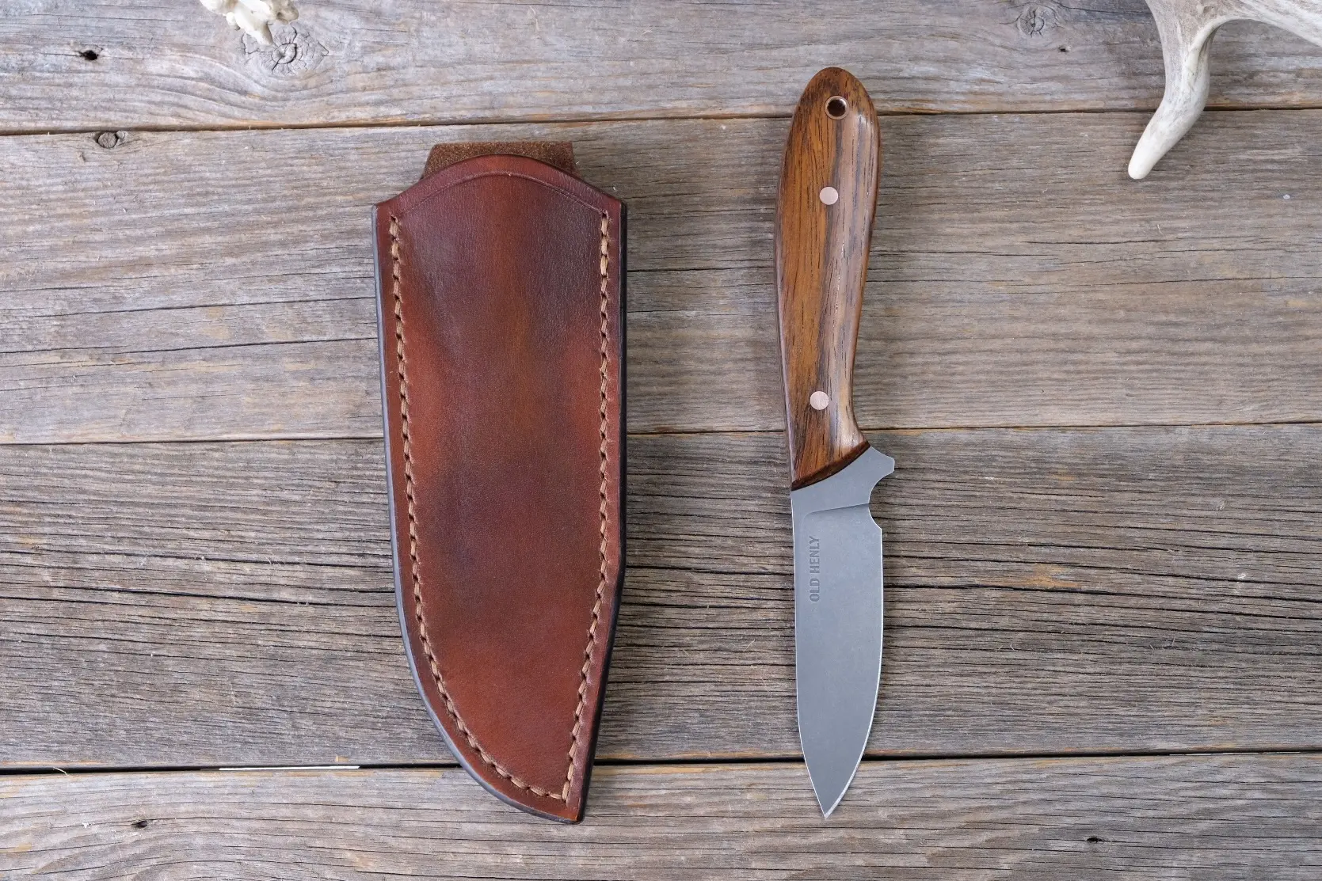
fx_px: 1983
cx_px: 661
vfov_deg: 25.1
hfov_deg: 36.9
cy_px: 440
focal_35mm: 54
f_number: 8
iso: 800
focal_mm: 35.8
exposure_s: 1/45
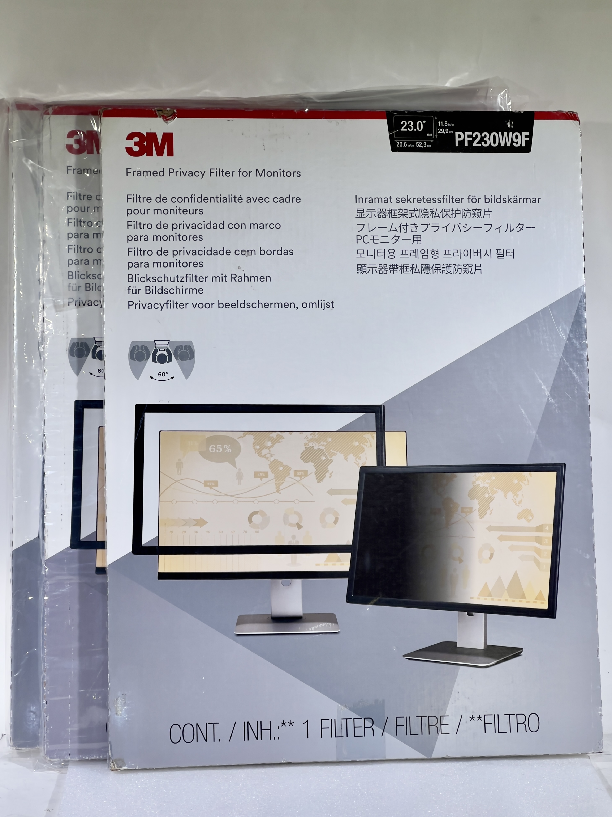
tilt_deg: -11.9
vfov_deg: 25.3
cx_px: 306
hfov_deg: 19.1
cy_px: 408
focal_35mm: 77
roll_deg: -0.5
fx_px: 1815
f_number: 2.8
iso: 32
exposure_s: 1/120
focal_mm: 9
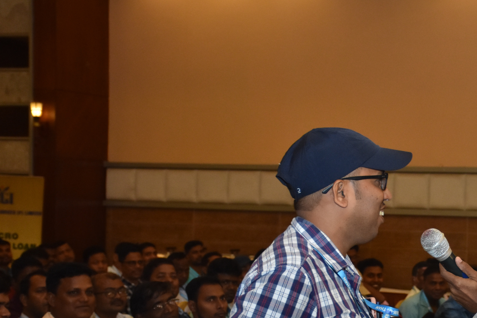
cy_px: 260
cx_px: 449
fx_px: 1364
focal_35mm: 103
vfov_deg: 13.2
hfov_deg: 19.4
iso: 1000
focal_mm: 35
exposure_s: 1/160
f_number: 4.2
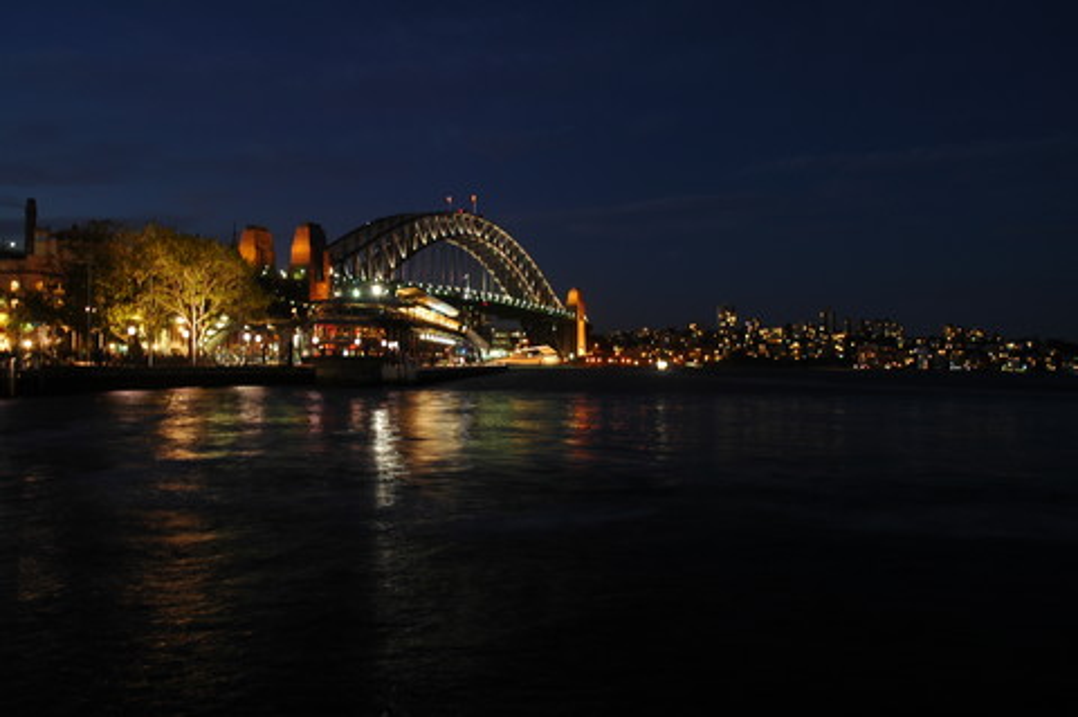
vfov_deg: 39.9
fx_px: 987
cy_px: 358
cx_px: 539
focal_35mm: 33
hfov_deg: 57.3
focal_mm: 22
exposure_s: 3
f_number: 5.6
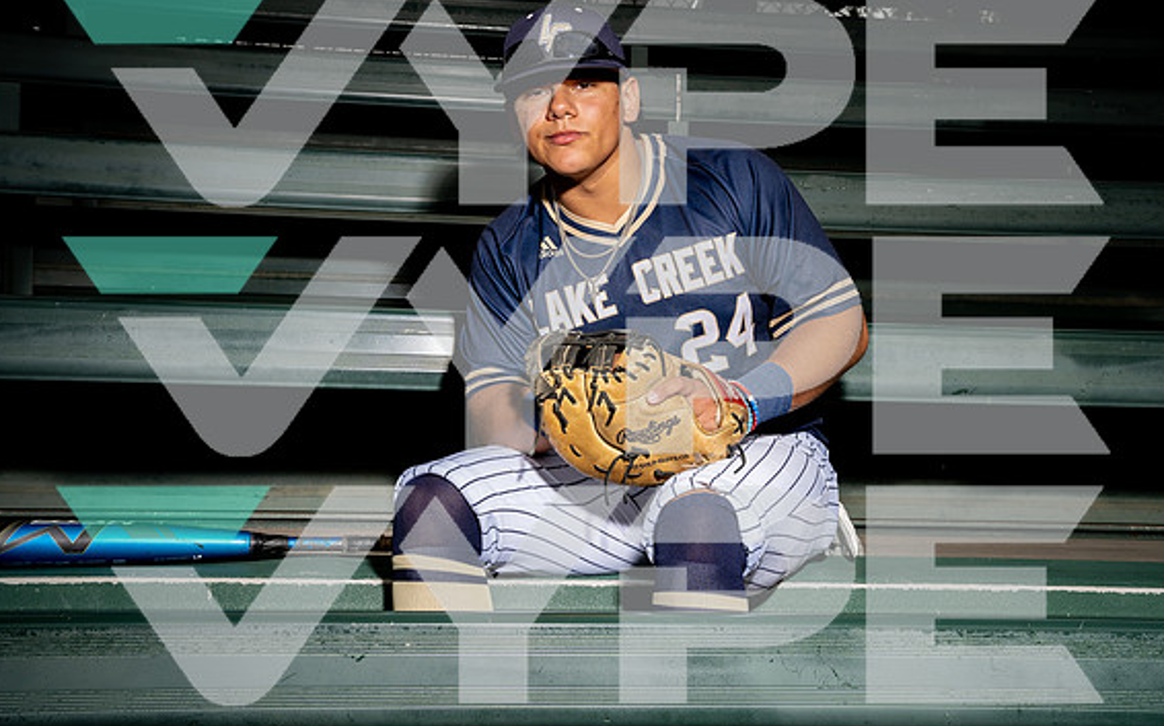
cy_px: 347
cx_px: 586
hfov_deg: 43.5
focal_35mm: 46
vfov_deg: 27.9
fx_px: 1458
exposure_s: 1/250
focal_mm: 44
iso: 250
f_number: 8
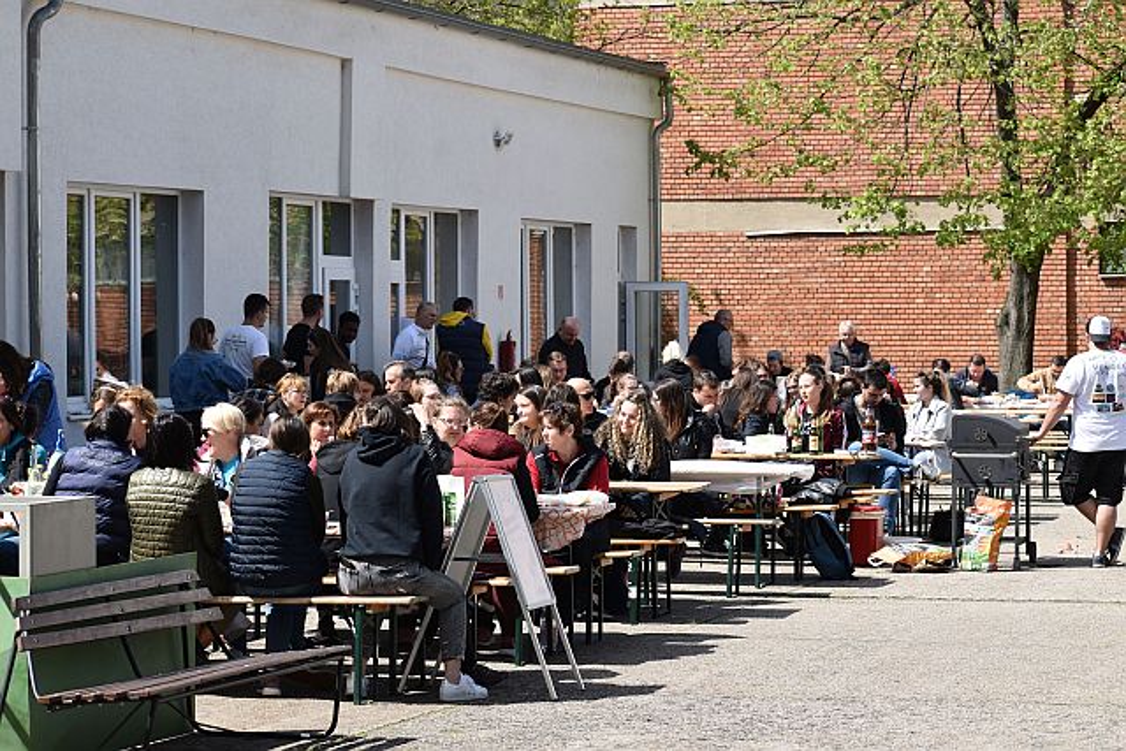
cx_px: 563
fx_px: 3285
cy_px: 376
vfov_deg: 13.0
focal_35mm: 105
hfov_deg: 19.5
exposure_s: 1/250
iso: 100
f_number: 8
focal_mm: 70
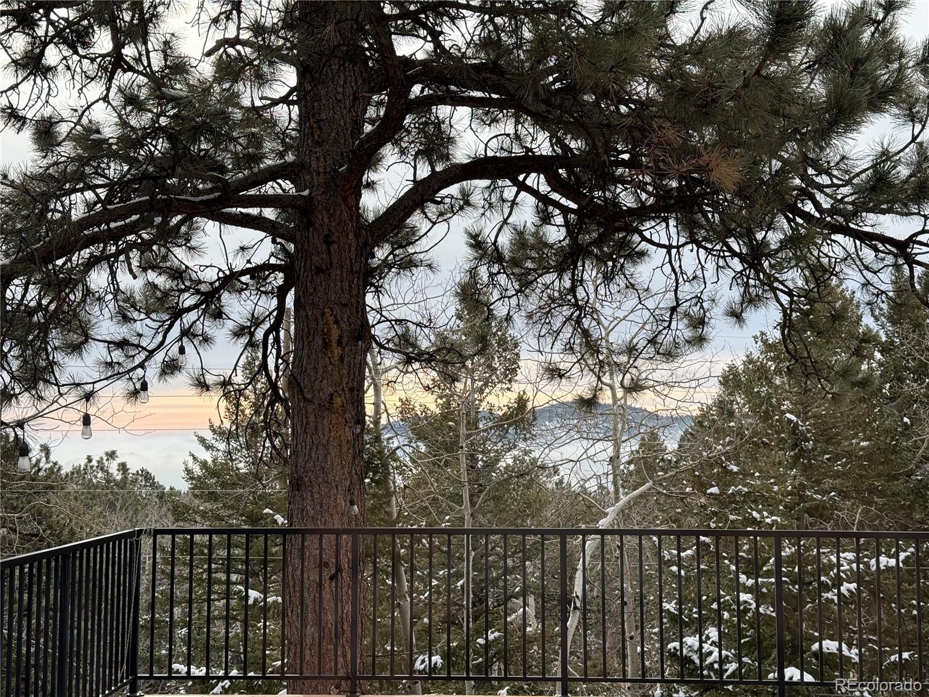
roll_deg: +0.2
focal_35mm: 48
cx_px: 464
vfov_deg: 30.3
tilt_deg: +3.1
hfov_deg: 39.7
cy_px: 348
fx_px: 1288
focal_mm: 6.76
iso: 64
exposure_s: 1/1055
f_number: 1.78
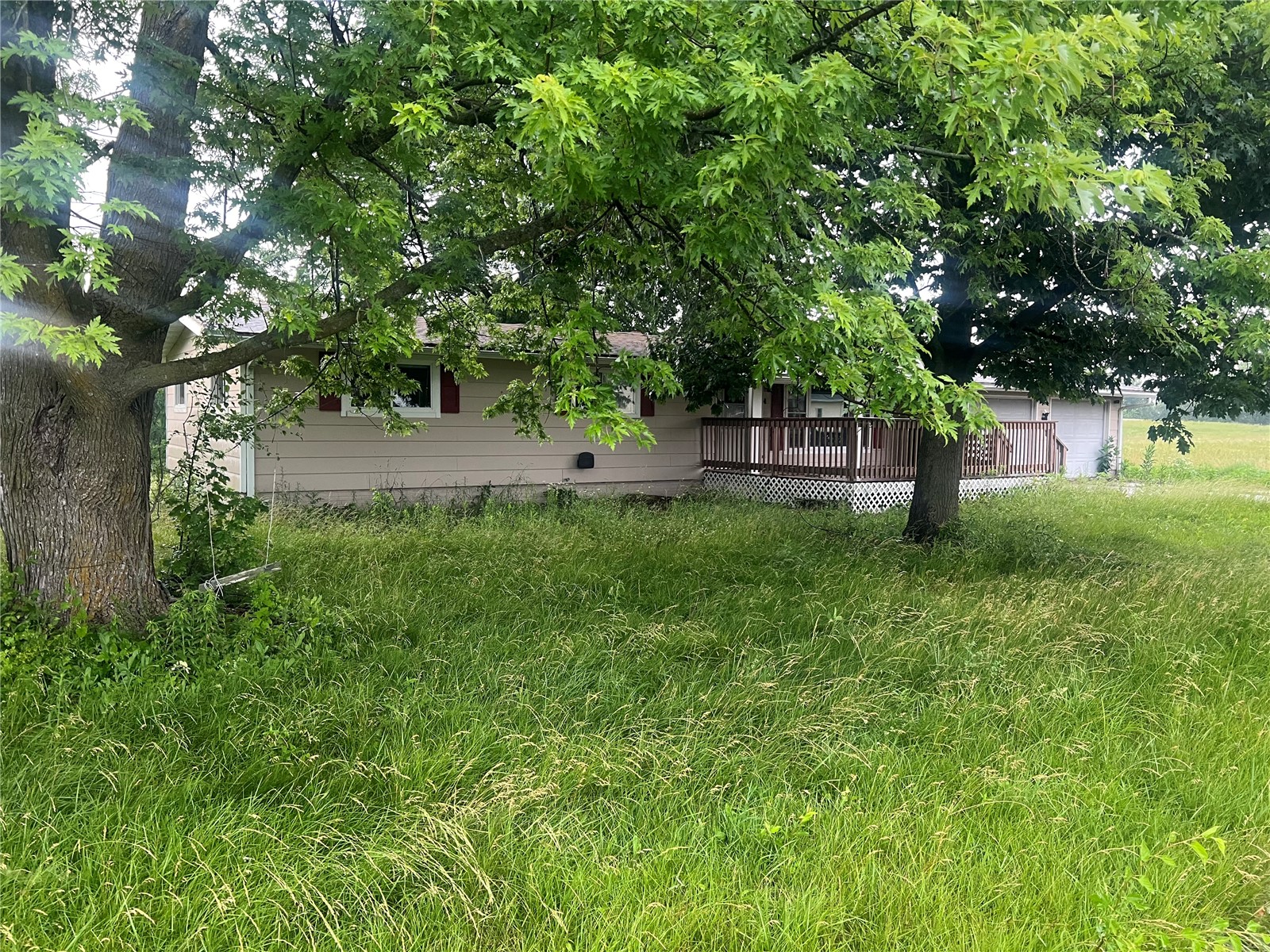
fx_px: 954
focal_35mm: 26
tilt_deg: -4.1
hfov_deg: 67.3
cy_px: 476
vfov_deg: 53.1
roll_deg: -0.9
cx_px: 635
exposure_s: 1/81
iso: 125
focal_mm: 5.7
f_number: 1.5
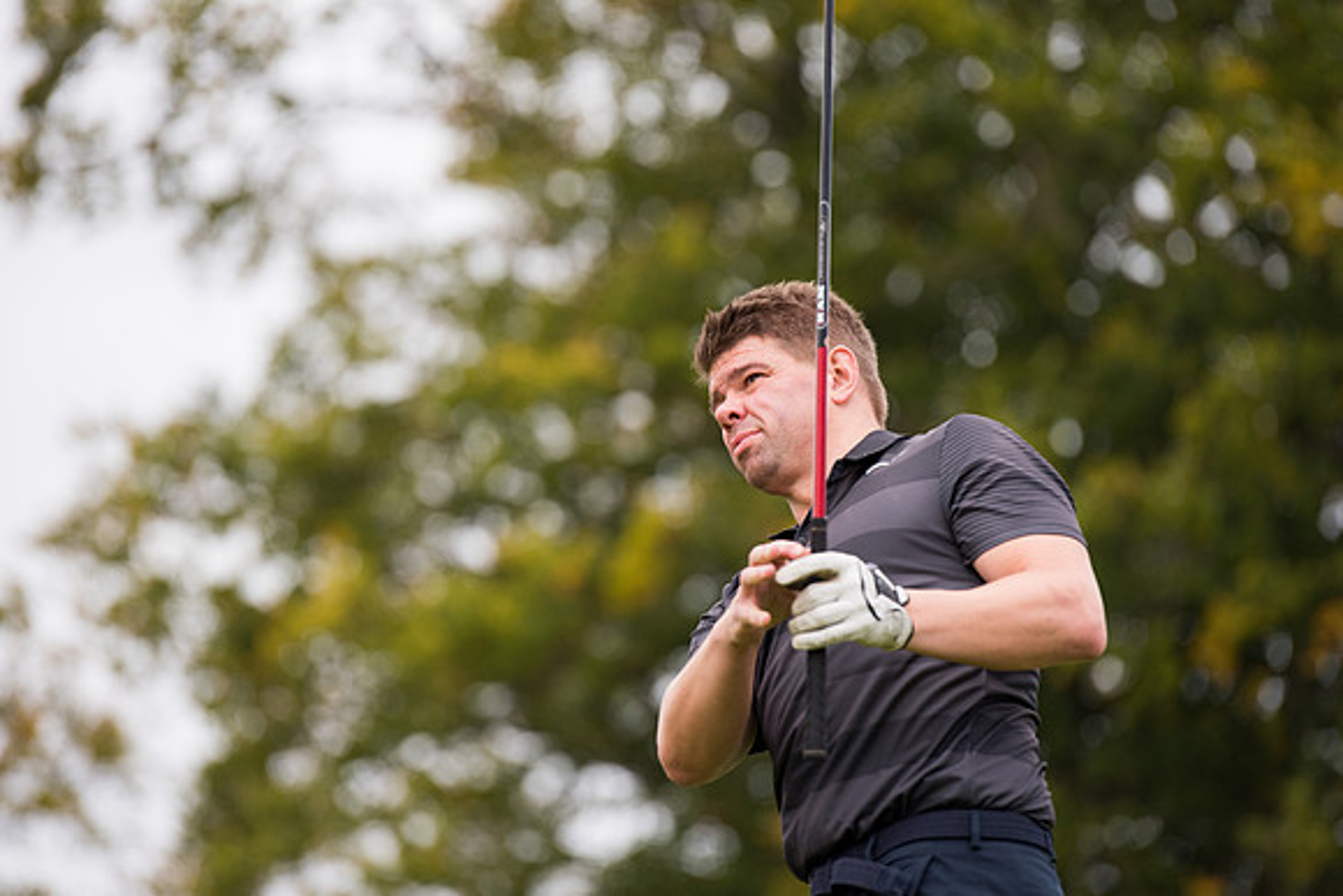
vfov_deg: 6.9
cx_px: 672
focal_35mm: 200
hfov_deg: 10.3
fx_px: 7463
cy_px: 448
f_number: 3.5
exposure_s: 1/1000
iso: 400
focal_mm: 200
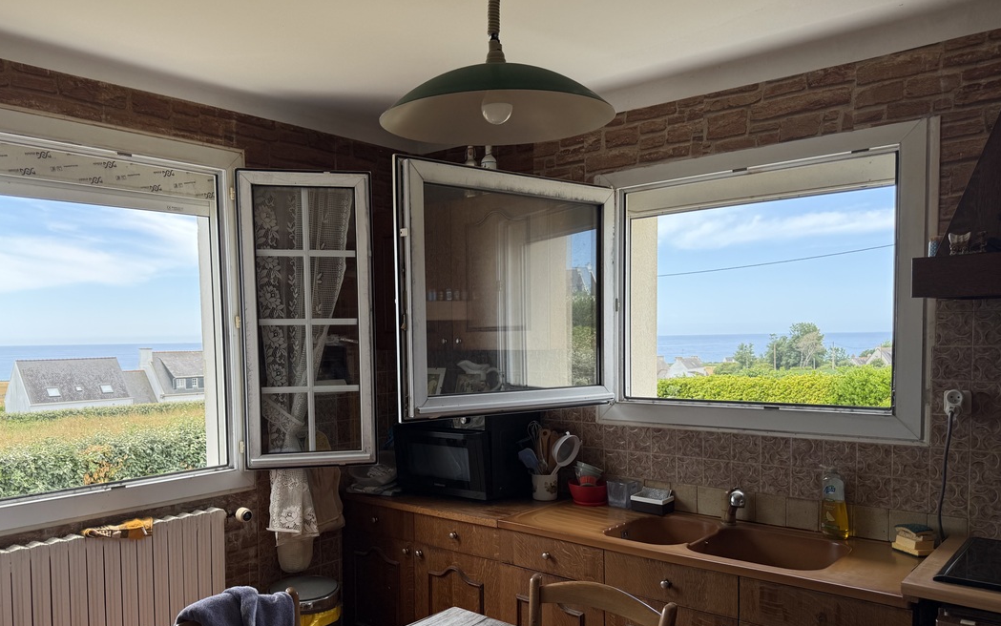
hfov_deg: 66.3
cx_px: 455
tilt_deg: -3.3
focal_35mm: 28
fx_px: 764
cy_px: 379
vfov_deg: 44.3
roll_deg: +1.1
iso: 80
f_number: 1.78
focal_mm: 6.76
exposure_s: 1/612
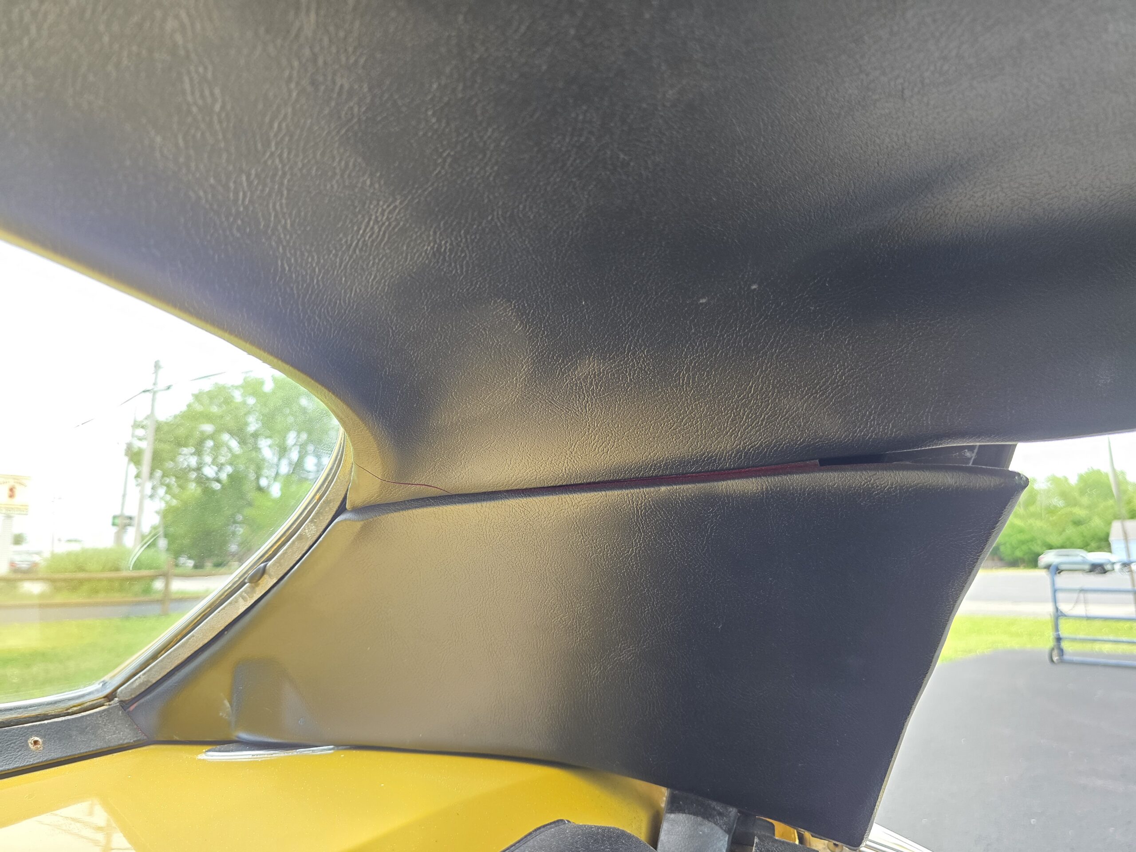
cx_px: 568
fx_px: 755
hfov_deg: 73.9
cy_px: 426
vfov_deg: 58.9
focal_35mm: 23
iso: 160
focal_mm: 6.3
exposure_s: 1/180
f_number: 1.7
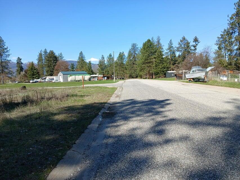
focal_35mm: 26
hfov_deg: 67.3
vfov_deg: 53.1
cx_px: 120
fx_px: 180
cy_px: 90
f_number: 1.8
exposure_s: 1/416
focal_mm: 3.98
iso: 20
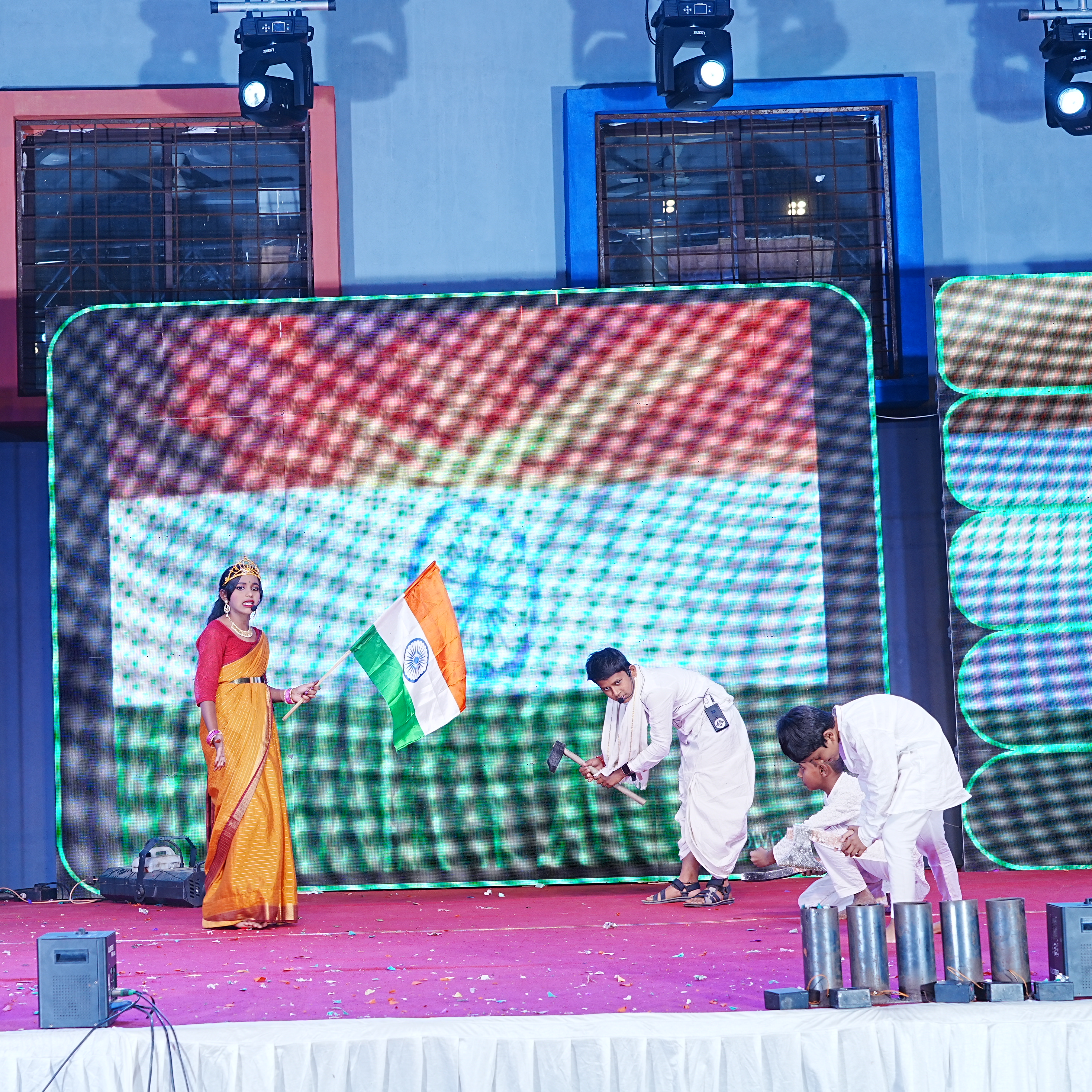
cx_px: 297
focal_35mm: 68
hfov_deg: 25.1
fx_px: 2427
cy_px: 541
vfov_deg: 25.4
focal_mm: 51
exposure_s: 1/160
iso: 400
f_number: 5.6
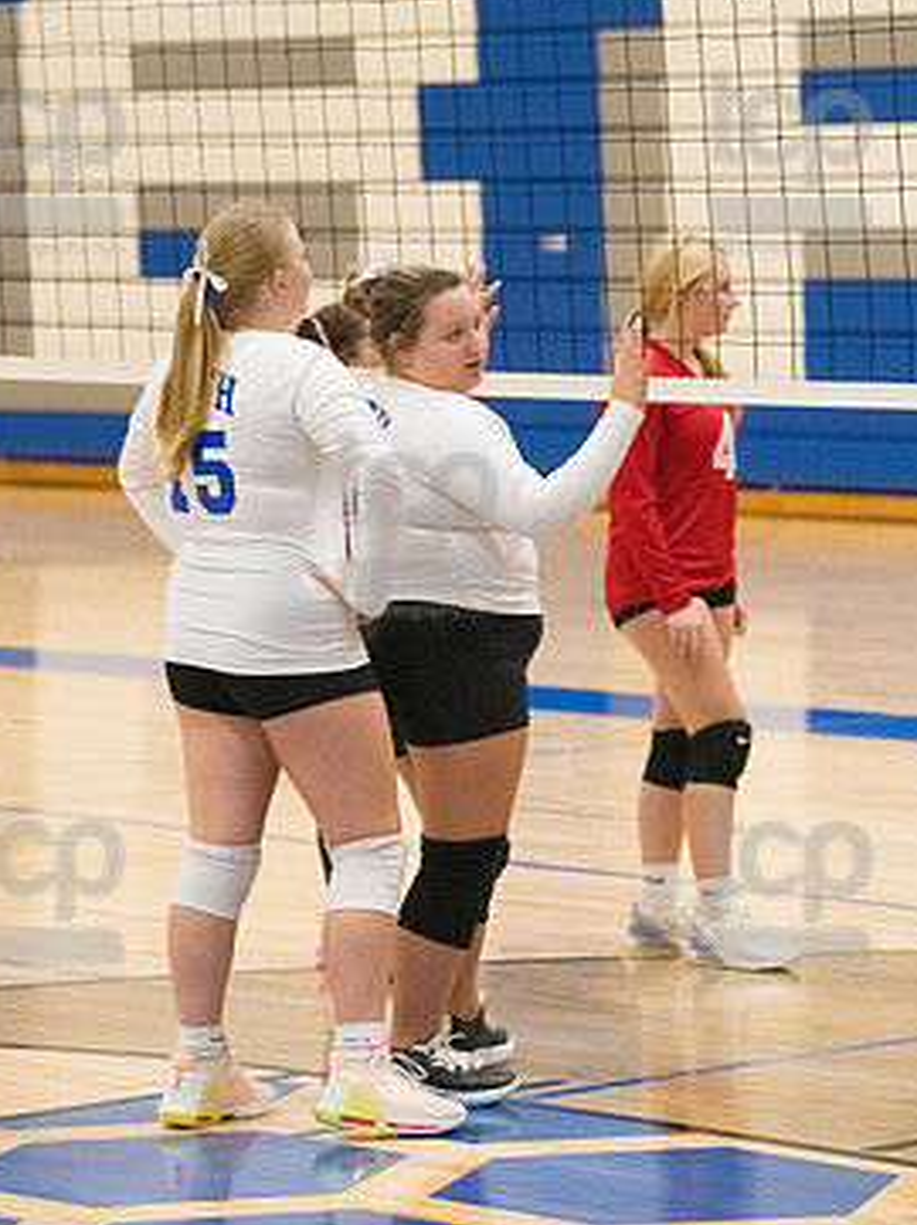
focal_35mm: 174
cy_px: 526
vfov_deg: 11.4
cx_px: 418
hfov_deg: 8.5
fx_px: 6157
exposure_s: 1/1600
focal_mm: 145
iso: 10000
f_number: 4.5
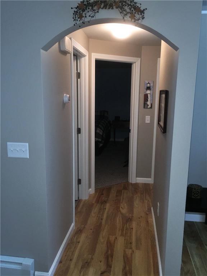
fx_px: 231
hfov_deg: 48.2
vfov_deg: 61.7
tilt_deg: -10.8
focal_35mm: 29
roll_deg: -1.8
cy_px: 138
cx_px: 104
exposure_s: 1/24
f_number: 2.2
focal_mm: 4.15
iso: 50
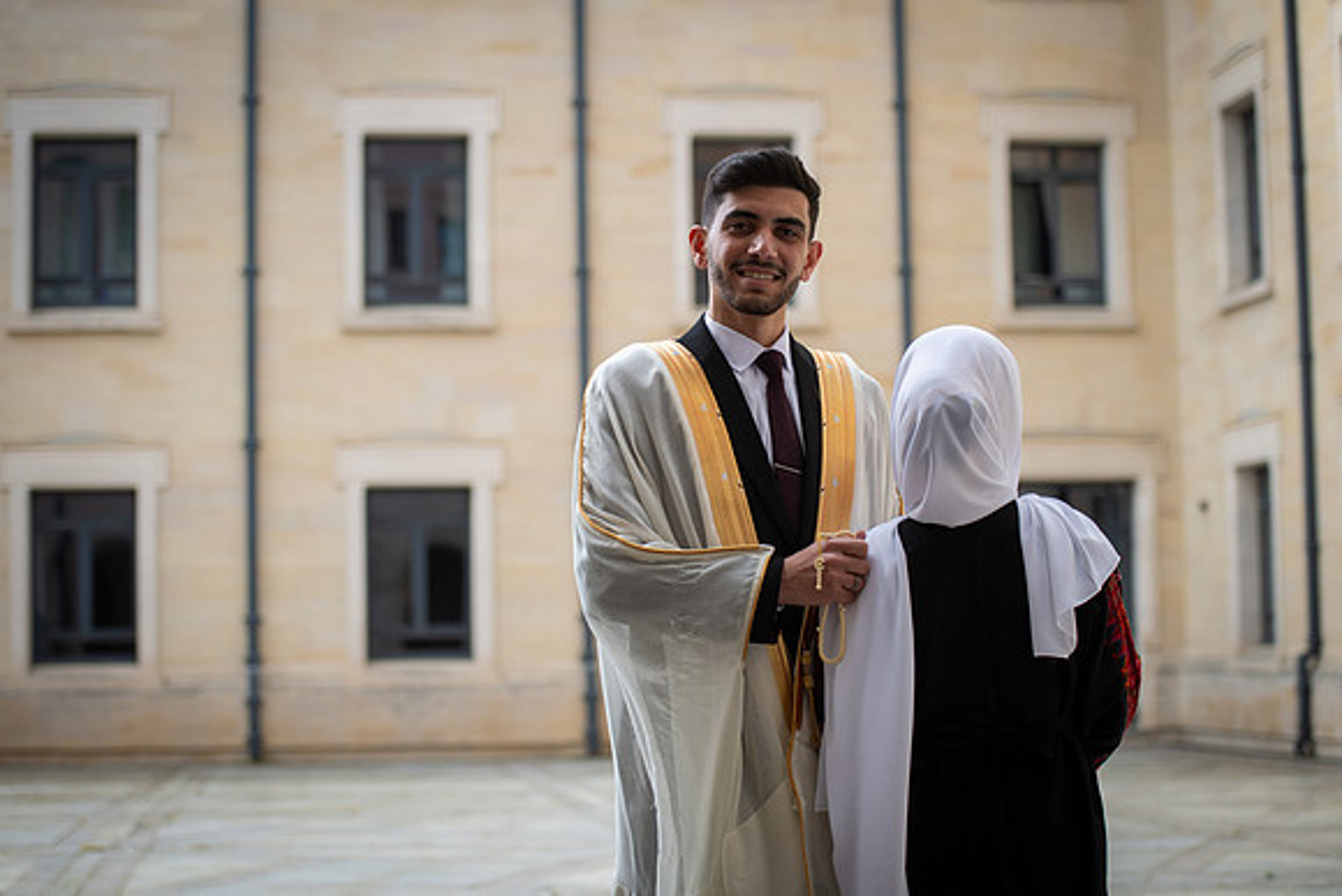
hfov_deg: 19.9
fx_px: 3819
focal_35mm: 102
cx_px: 655
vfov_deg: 13.4
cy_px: 437
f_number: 2.8
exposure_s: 1/640
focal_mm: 100
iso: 100
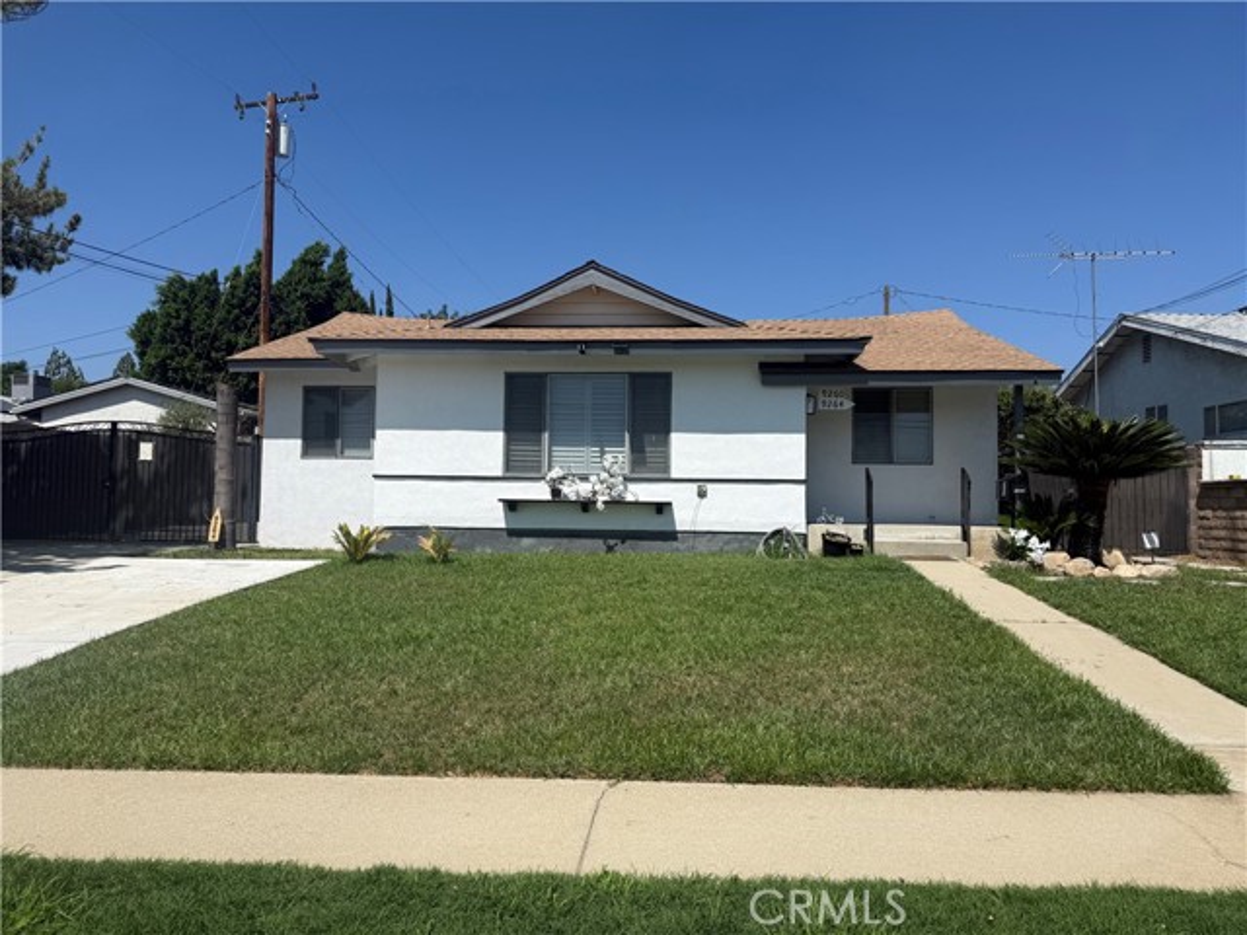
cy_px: 468
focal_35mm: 24
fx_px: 865
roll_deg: -1.5
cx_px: 624
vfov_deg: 56.8
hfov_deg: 71.6
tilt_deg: +4.1
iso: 80
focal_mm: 6.76
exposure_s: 1/6173
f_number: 1.78
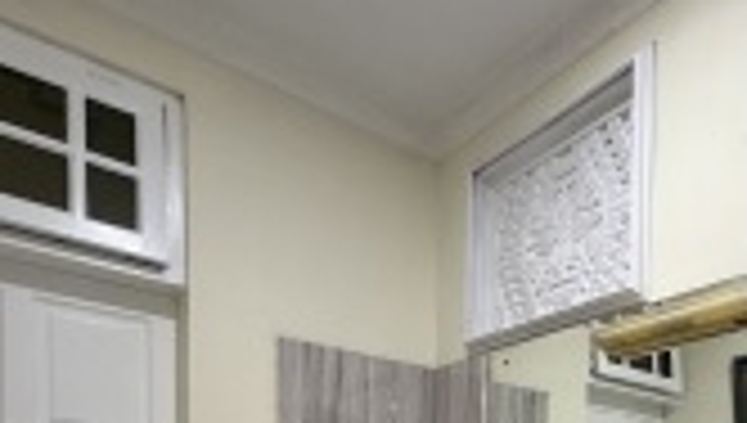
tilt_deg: -2.9
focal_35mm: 33
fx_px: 655
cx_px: 657
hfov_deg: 52.9
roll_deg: -0.4
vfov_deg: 28.8
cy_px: 558
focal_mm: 2.22
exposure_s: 1/50
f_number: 2.2
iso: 200
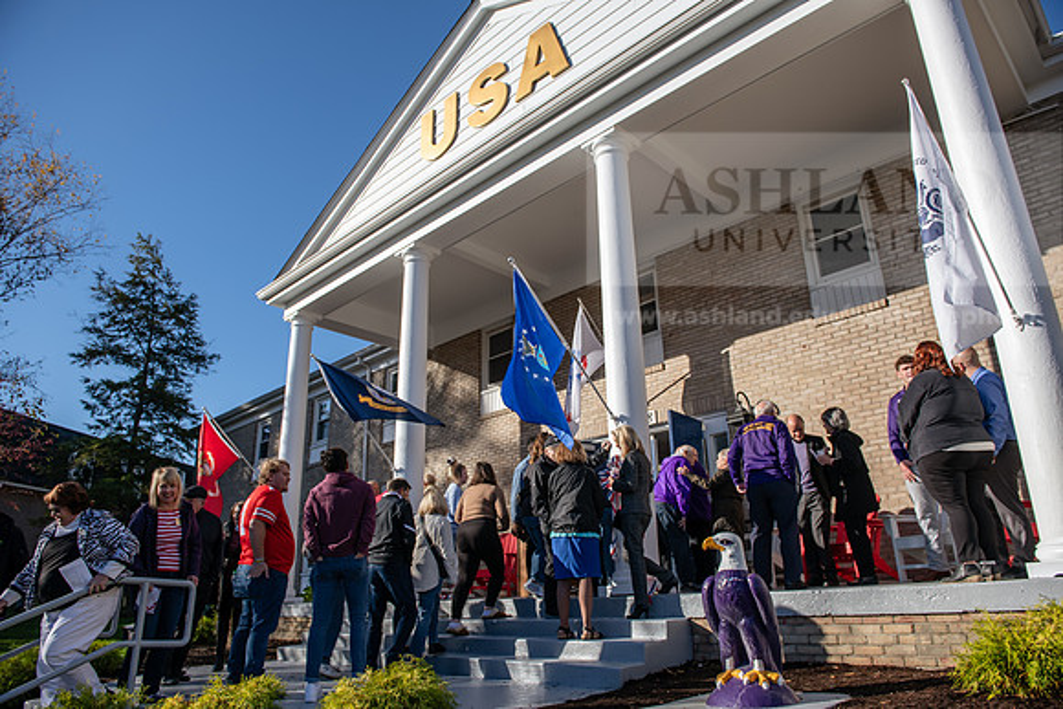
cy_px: 354
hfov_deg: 73.7
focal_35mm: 24
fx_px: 709
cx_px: 532
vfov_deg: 53.2
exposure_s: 1/800
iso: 125
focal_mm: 24
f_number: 4.5
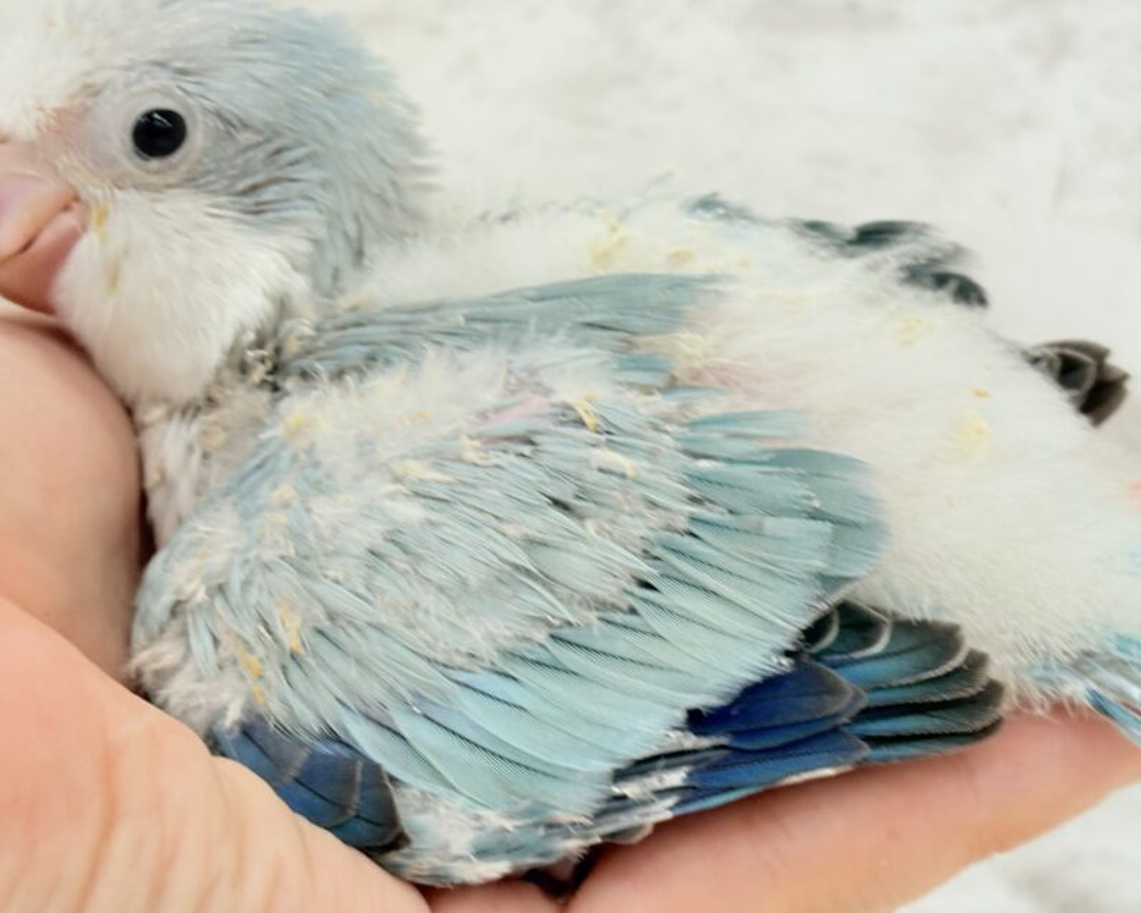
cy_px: 345
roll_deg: -5.5
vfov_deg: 19.9
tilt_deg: -2.1
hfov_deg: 24.7
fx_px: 2601
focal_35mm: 77
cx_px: 599
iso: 40
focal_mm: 5.96
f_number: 1.6
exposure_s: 1/50
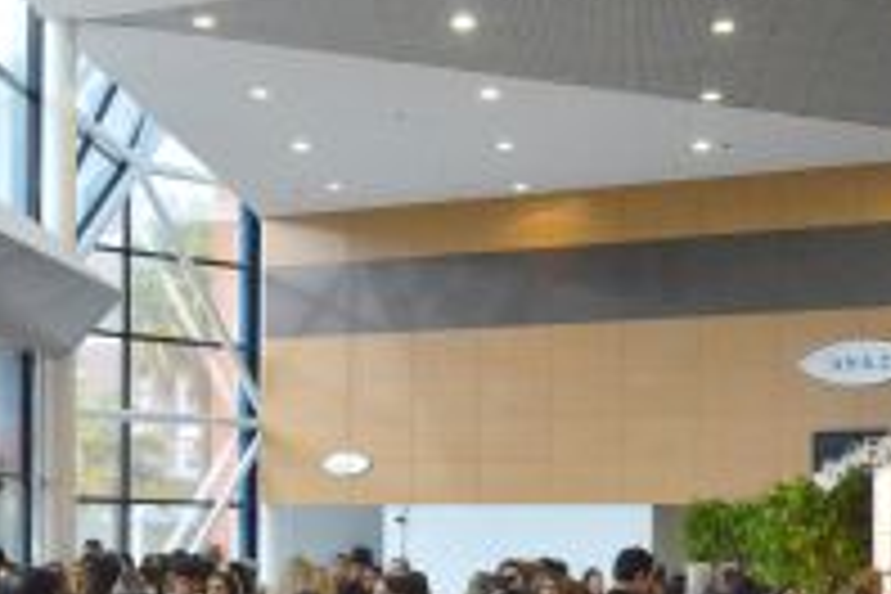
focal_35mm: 97
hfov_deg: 21.0
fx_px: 2401
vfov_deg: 13.9
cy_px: 562
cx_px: 554
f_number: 9
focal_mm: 32
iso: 6400
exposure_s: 1/320
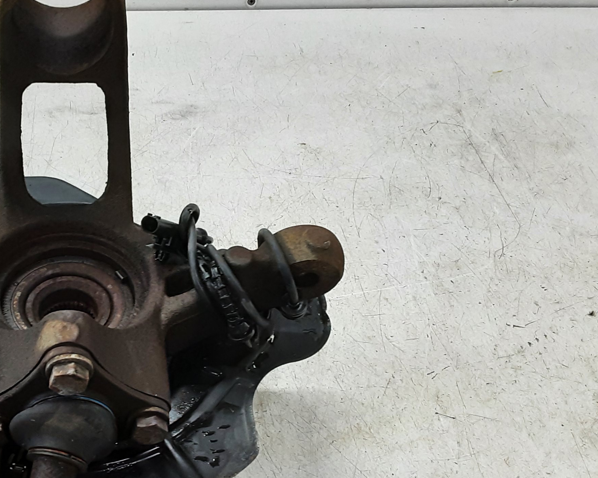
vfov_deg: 30.8
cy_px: 278
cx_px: 100
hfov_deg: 36.5
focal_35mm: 49
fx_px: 867
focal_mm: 2.91
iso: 100
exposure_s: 1/50
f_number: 1.9
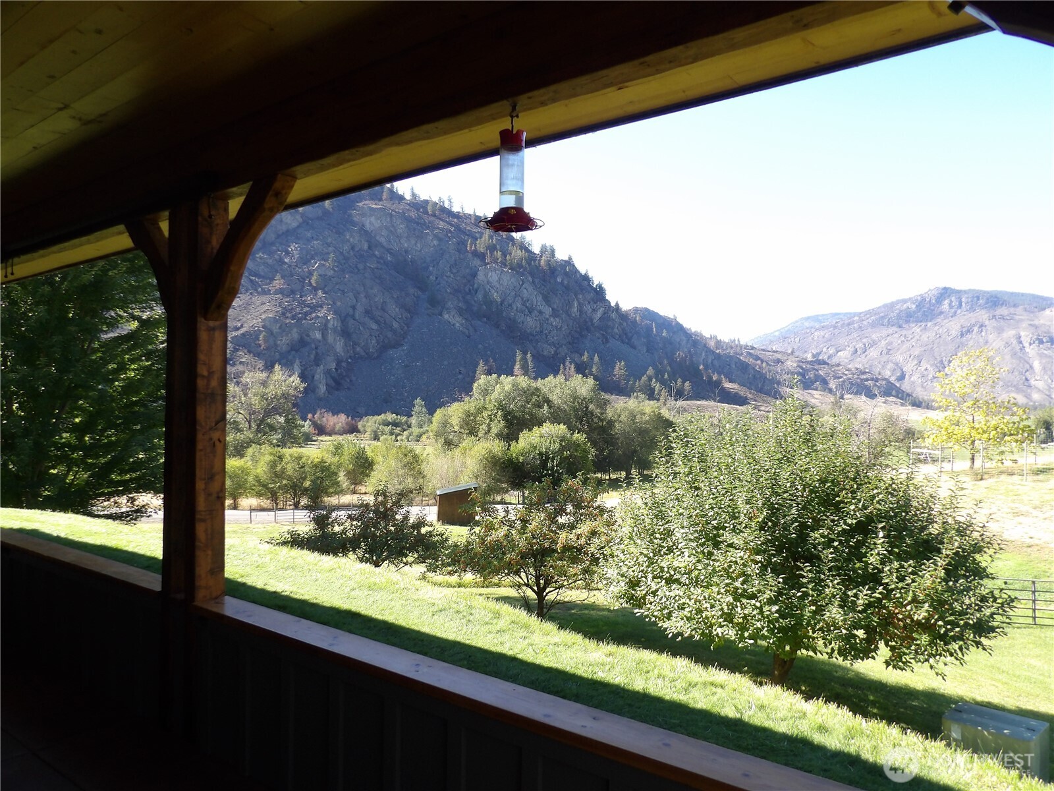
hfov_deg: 71.6
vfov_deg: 56.8
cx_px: 527
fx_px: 731
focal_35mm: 24
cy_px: 396
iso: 100
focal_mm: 4.3
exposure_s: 1/275
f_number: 3.2
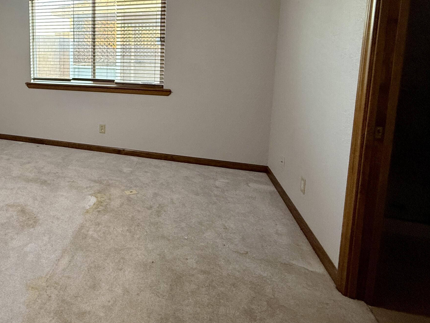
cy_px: 79
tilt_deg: -7.1
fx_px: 298
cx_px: 77
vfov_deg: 54.1
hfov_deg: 64.3
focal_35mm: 24
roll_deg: +0.3
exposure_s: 1/60
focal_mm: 2.22
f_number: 2.2
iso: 200
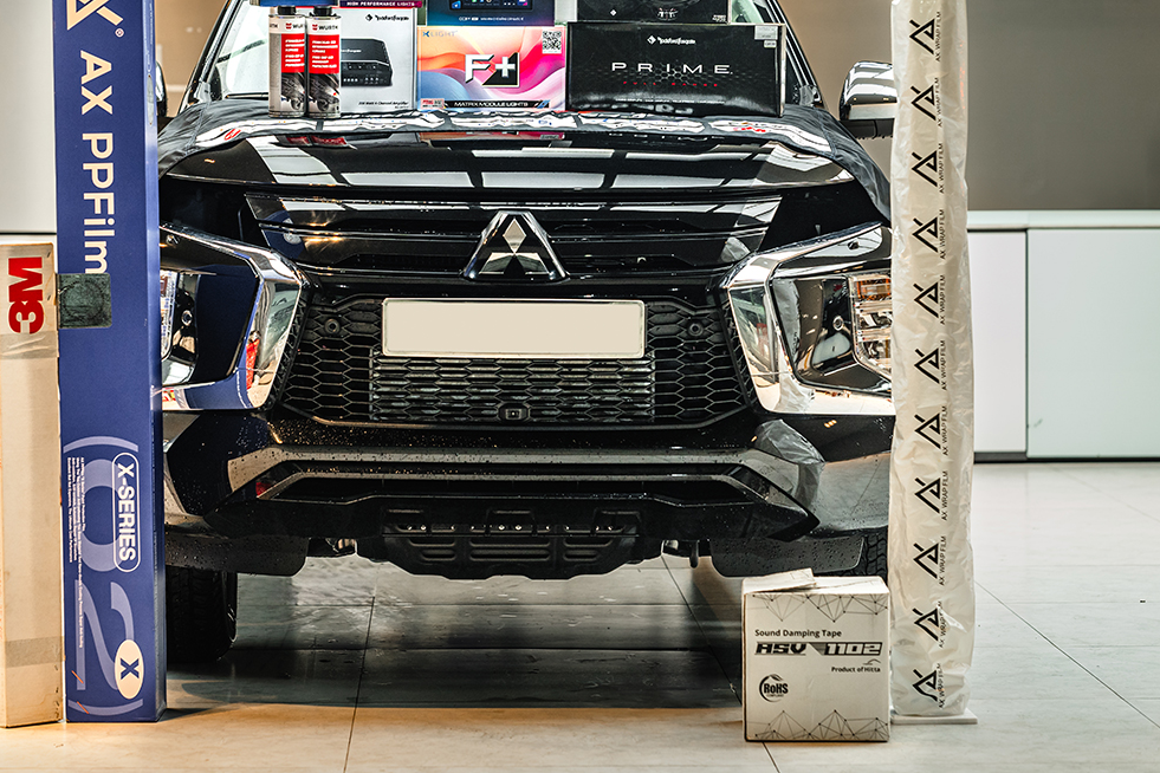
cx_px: 471
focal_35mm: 104
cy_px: 301
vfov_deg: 13.2
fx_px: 3351
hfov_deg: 19.6
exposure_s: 1/40
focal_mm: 85
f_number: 3.2
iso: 1250
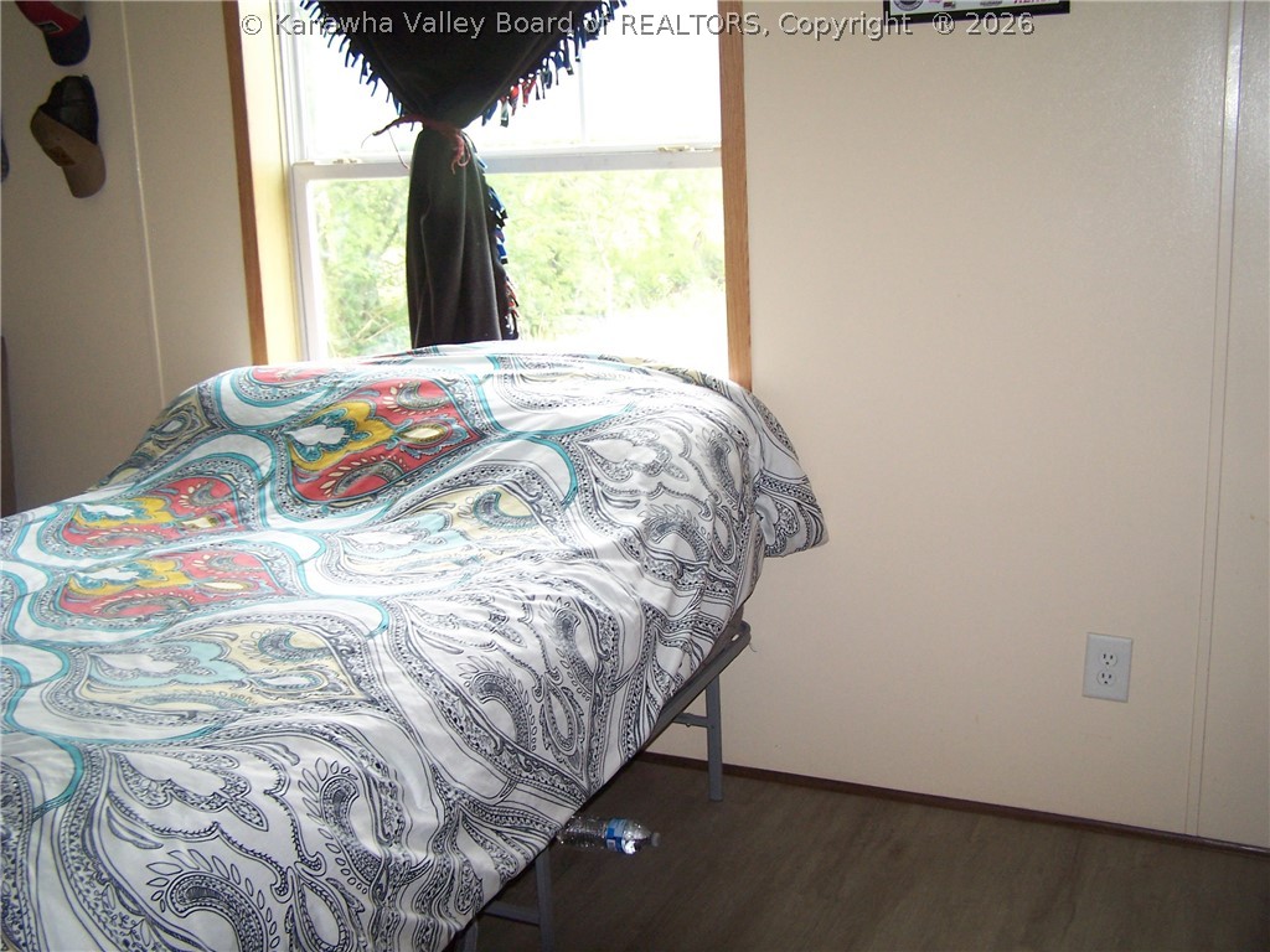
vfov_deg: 37.7
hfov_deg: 49.0
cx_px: 635
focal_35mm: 38
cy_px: 476
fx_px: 1394
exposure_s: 1/60
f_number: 2.8
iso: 140
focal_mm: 6.3
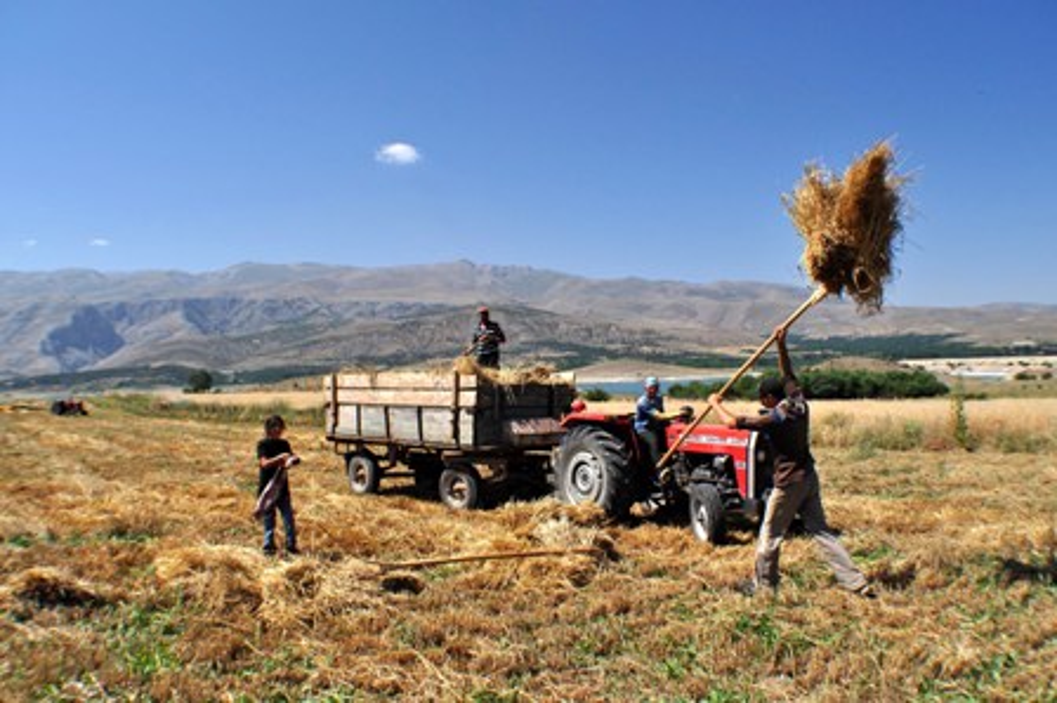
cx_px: 528
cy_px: 352
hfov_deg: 53.2
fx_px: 1056
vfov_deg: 36.8
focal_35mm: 36
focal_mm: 24
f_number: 5.6
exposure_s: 1/1600
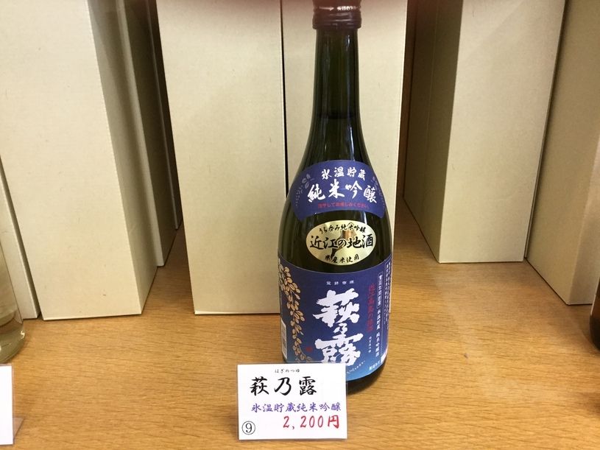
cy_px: 225
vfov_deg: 45.4
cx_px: 300
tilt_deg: -25.0
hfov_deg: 58.4
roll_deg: -0.2
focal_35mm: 31
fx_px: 537
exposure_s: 1/30
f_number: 2.4
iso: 100
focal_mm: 3.3
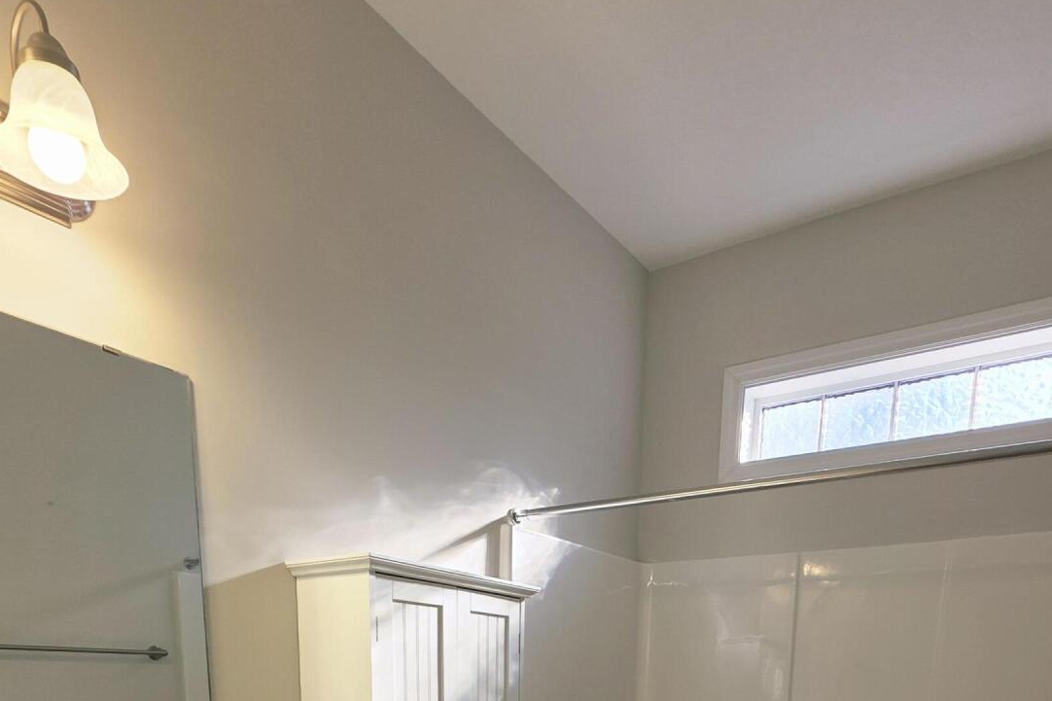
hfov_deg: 71.5
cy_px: 821
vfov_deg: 39.0
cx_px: 514
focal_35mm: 25
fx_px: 730
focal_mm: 2.2
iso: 50
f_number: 1.9
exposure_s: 1/120
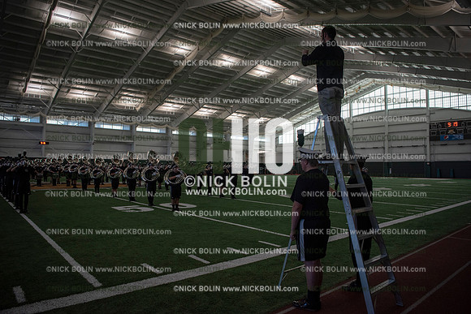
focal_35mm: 24
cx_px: 236
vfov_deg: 53.2
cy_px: 157
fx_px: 314
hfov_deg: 73.7
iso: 1000
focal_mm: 24
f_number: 2.8
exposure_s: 1/1000
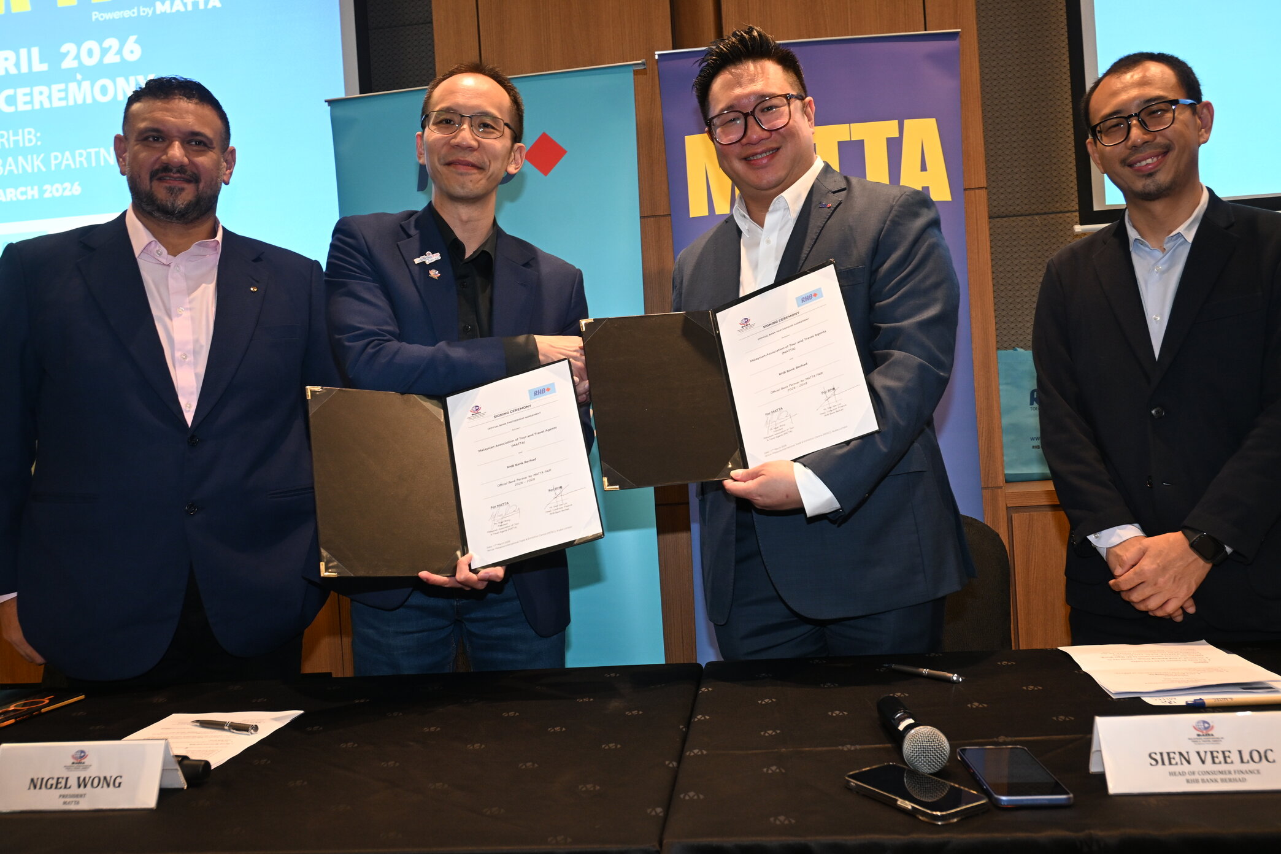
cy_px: 427
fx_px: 1121
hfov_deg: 59.5
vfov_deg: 41.7
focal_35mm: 32
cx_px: 640
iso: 640
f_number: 5.6
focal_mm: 21
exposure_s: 1/30
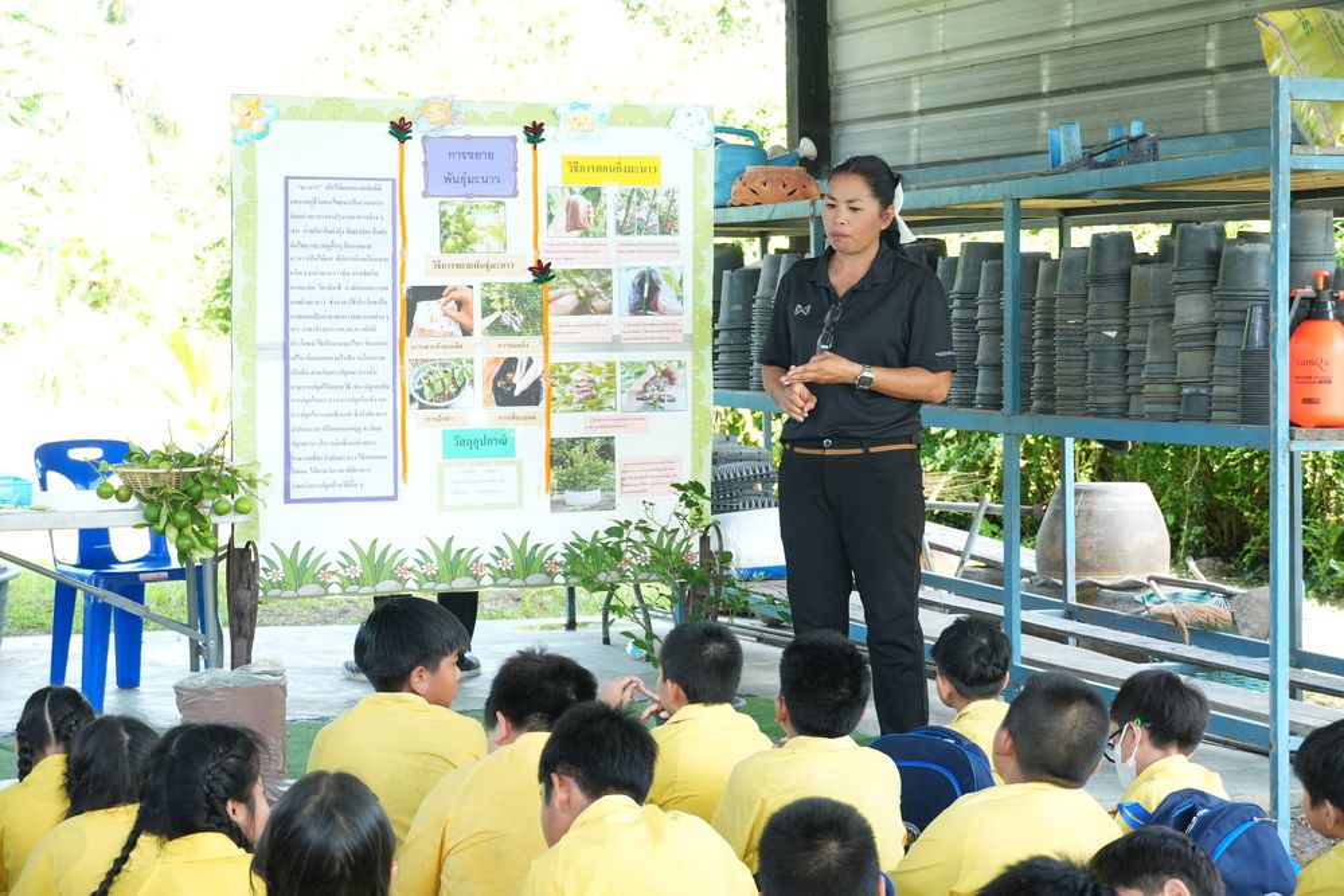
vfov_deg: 18.9
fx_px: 2688
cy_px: 448
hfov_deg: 28.1
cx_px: 672
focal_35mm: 72
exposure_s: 1/100
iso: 640
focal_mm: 48
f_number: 5
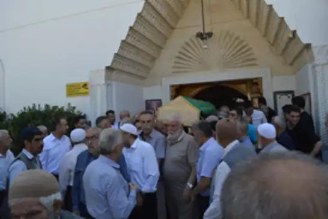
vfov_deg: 47.9
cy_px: 110
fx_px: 246
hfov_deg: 67.4
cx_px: 164
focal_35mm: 27
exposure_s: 1/125
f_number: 5.6
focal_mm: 18
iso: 110
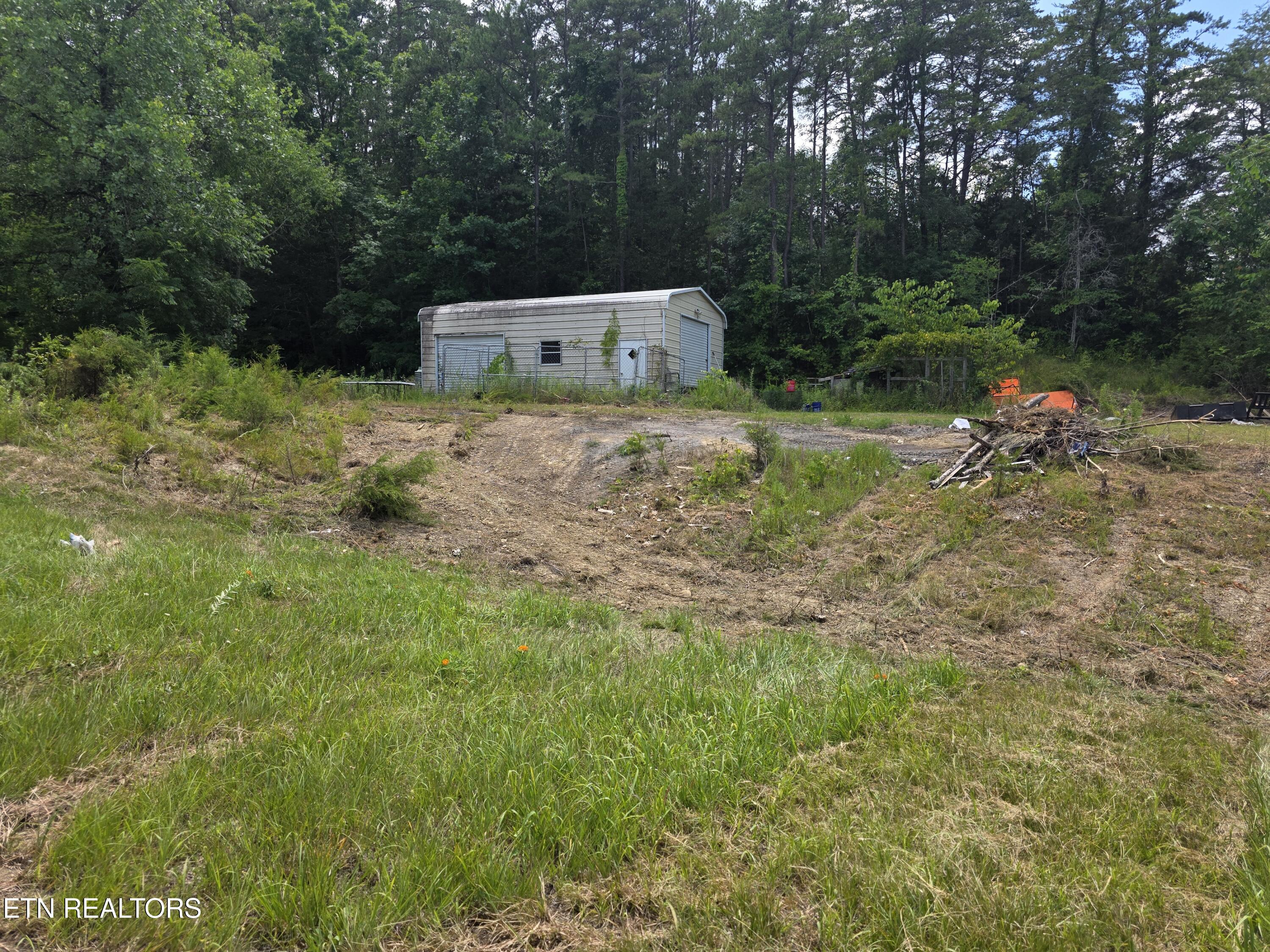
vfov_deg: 58.9
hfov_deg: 73.9
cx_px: 635
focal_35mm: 23
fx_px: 844
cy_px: 476
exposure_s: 1/2476
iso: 80
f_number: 1.7
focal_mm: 6.3
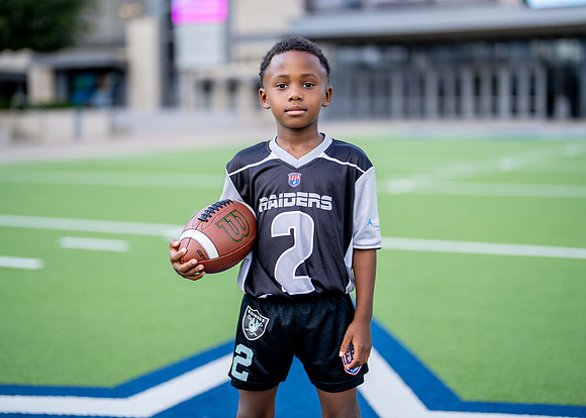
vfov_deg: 23.3
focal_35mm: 61
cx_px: 294
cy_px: 179
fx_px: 1014
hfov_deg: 32.2
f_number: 1.2
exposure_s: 1/1600
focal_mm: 50
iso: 100
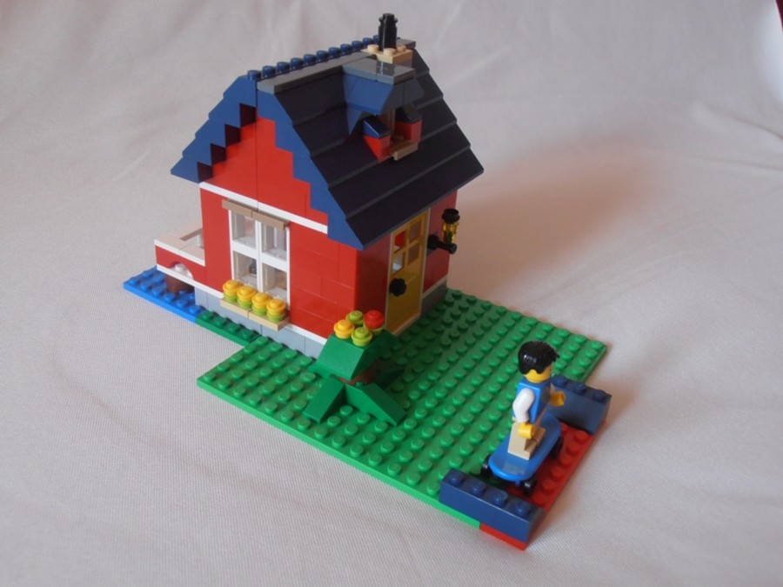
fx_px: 837
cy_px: 294
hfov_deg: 50.1
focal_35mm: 37
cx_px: 392
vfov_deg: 38.7
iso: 125
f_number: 3.9
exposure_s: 1/40
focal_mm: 6.61
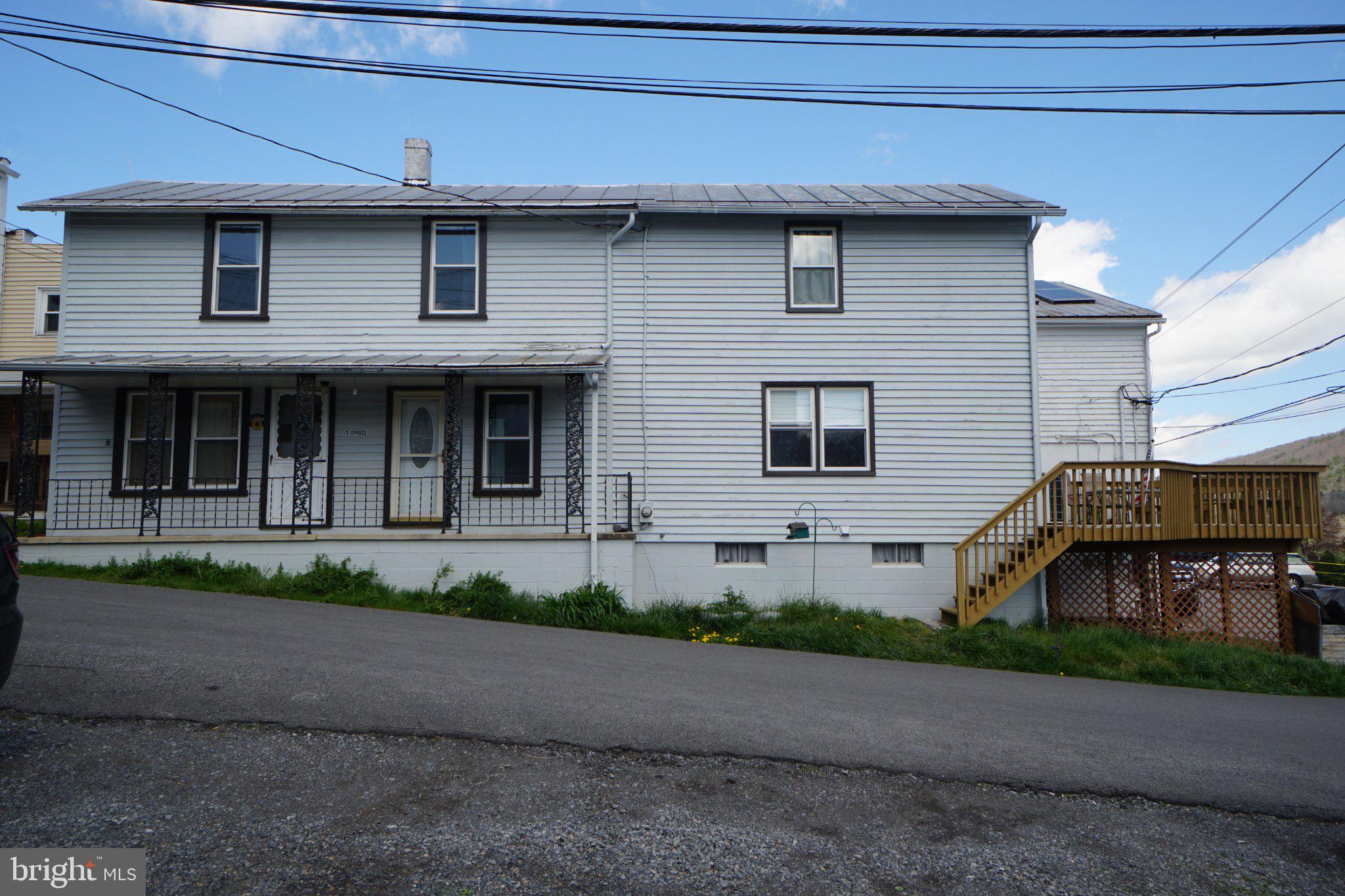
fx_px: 897
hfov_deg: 73.7
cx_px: 672
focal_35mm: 24
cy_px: 448
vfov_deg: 53.1
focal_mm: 16
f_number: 9
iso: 100
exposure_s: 1/100
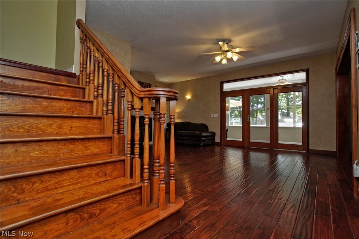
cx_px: 180
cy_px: 120
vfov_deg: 72.0
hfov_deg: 95.0
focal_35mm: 16
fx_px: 164
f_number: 4.5
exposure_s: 1/30
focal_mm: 11
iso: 100
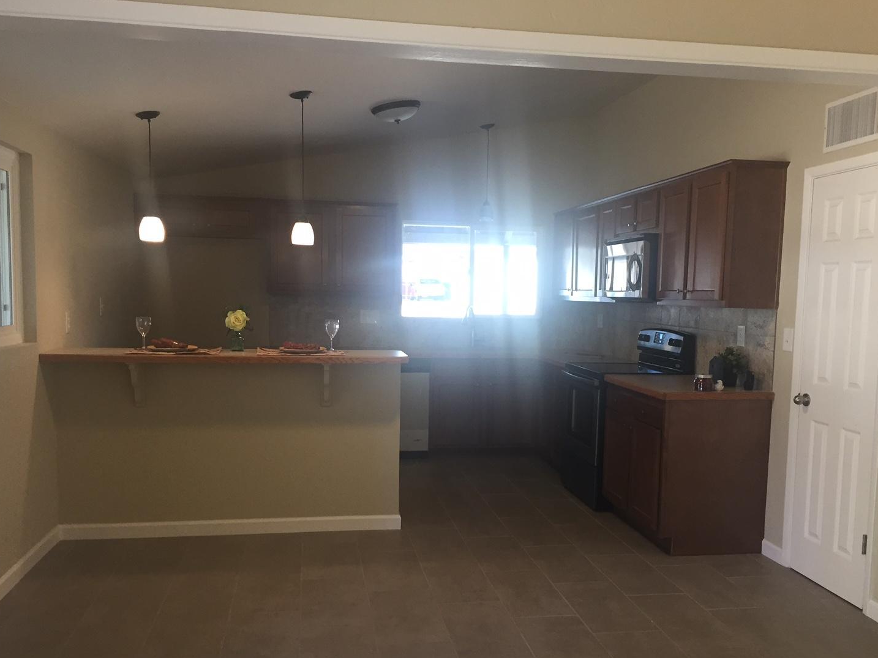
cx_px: 461
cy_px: 372
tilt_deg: -6.0
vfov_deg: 42.9
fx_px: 837
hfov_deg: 55.3
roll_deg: -2.2
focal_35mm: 33
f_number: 2.2
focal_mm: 4.15
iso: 50
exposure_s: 1/30
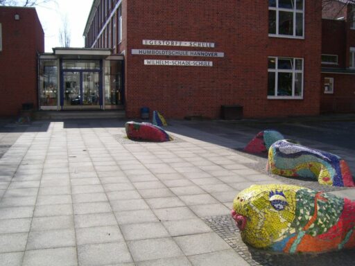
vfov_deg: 38.7
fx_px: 379
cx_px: 178
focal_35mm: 37
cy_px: 133
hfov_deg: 50.1
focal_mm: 6
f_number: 4.8
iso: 80
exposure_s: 1/500
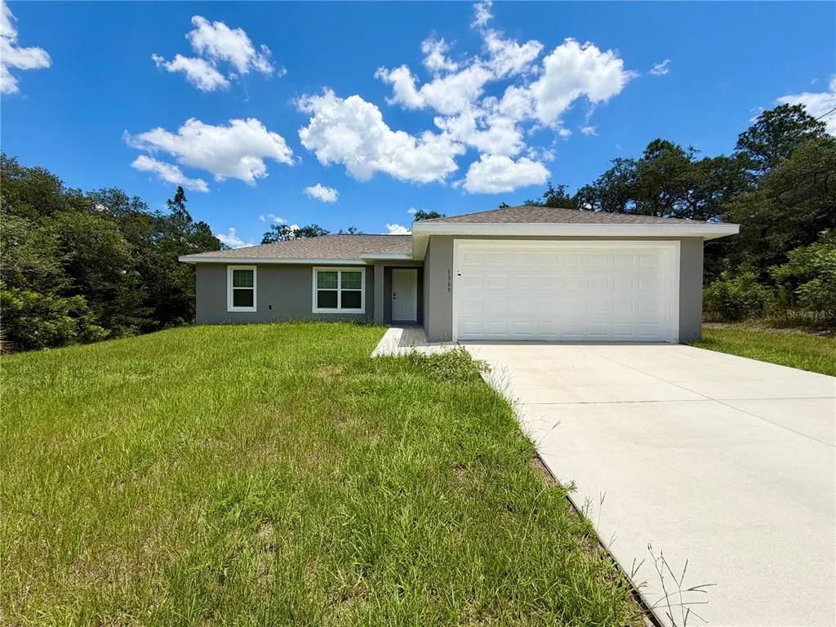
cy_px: 314
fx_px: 338
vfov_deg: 85.7
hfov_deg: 102.1
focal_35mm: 14
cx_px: 418
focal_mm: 2.22
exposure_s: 1/1285
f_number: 2.2
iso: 20
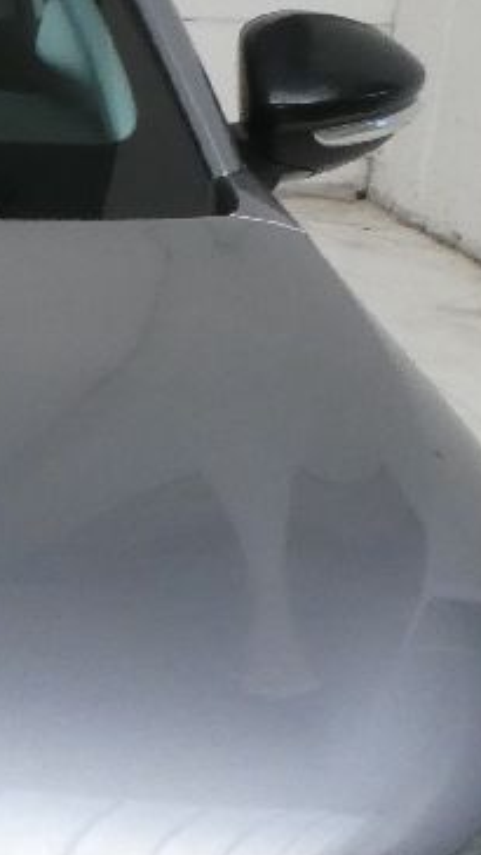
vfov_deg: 18.4
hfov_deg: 9.4
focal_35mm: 115
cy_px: 728
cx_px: -690
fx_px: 2605
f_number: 3.3
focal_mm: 4.3
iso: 320
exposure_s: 1/60
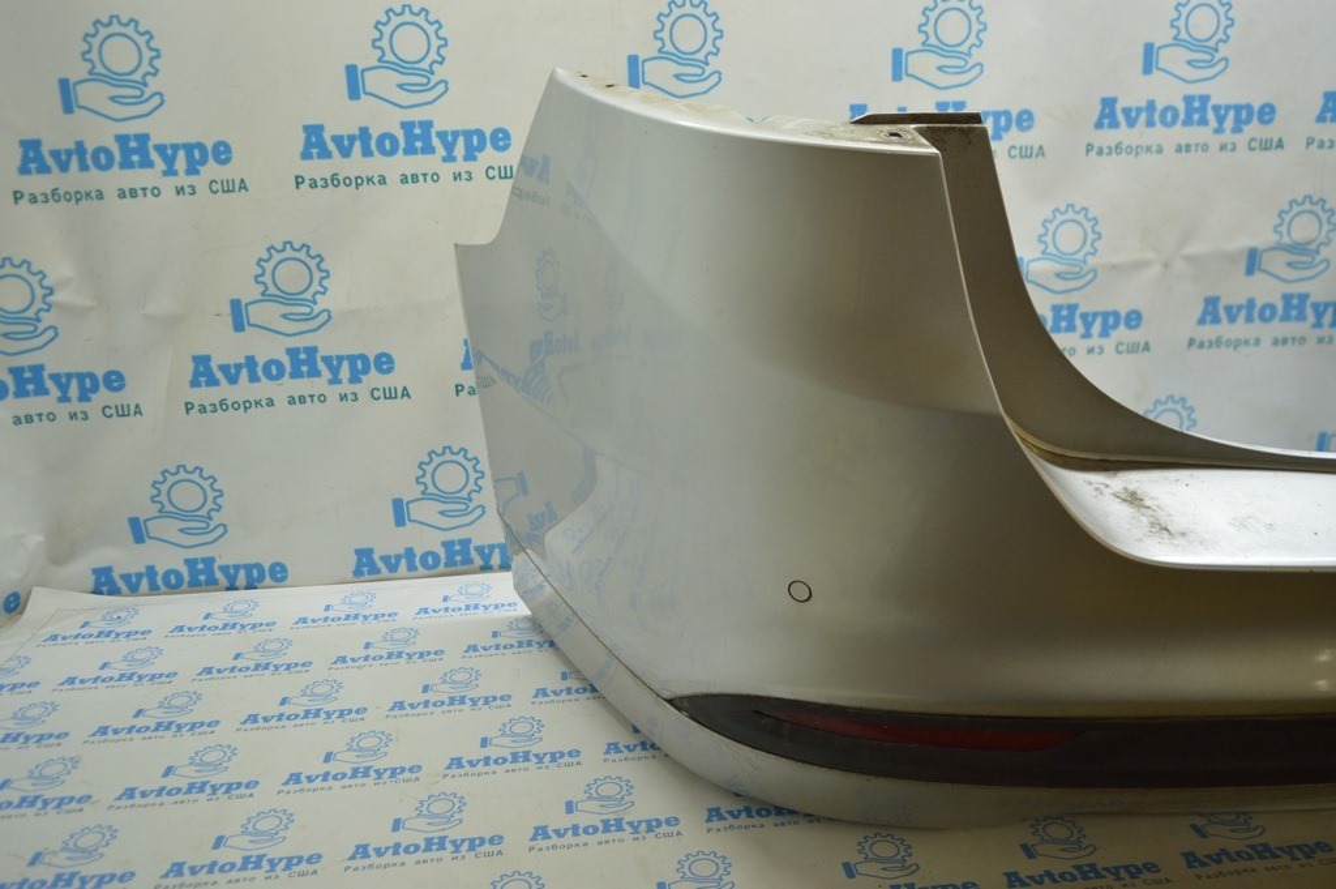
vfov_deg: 43.5
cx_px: 668
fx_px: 1112
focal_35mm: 30
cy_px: 444
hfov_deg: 62.0
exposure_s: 1/60
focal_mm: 20
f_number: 3.5
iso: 400
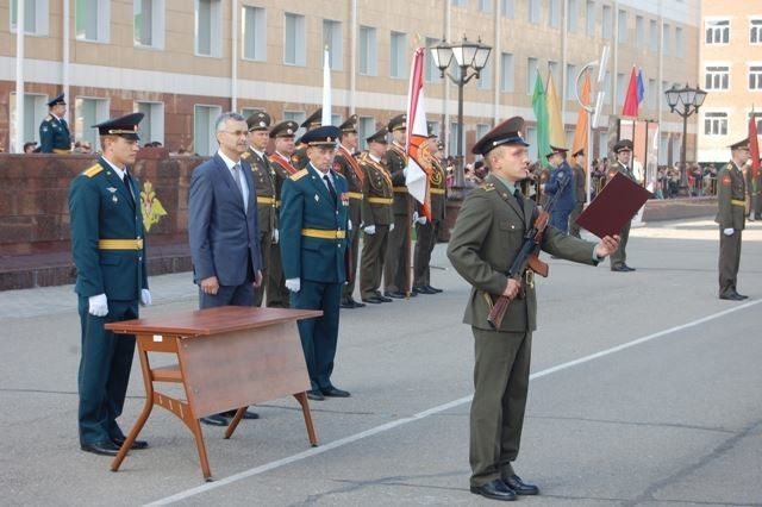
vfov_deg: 16.5
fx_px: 1745
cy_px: 254
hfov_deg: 24.6
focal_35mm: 82
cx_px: 381
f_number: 5.6
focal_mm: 55
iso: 220
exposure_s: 1/125
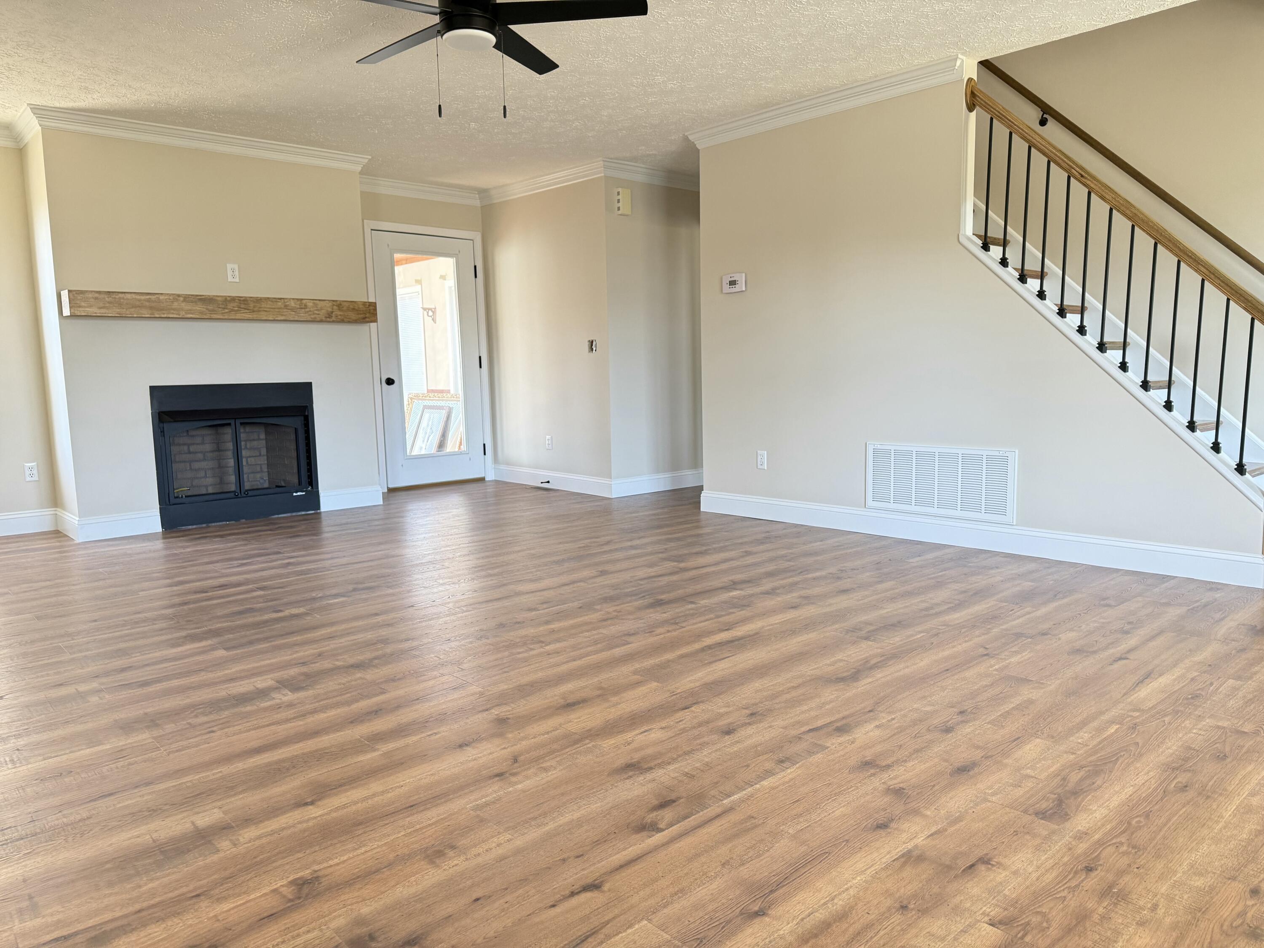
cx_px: 632
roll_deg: +0.8
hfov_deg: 71.6
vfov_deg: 56.8
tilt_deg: -7.4
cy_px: 474
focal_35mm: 24
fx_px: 876
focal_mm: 6.76
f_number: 1.78
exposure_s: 1/60
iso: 200
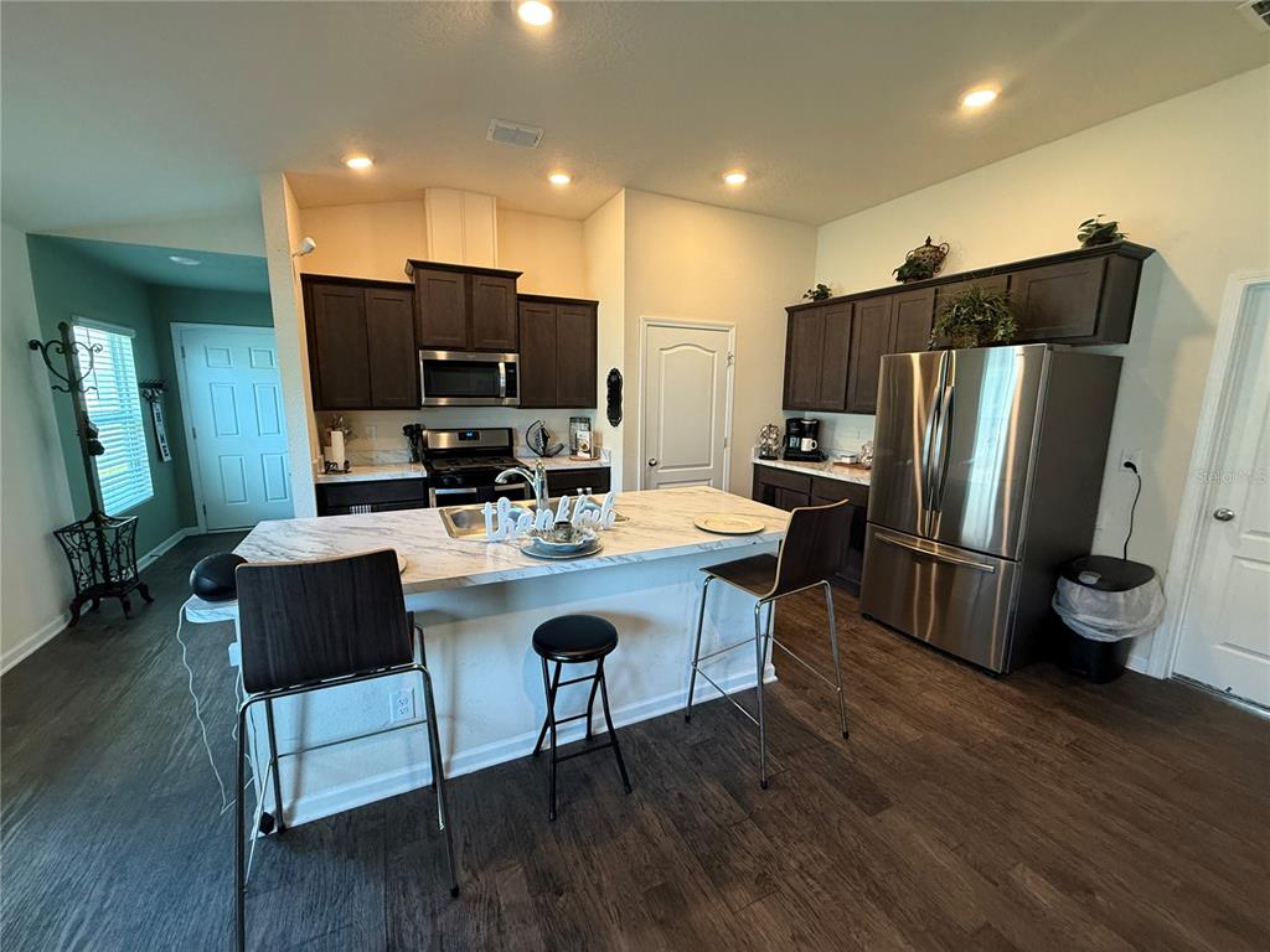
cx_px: 635
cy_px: 476
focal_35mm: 14
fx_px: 514
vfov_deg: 85.7
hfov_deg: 102.1
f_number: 2.2
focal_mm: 2.22
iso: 320
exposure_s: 1/60
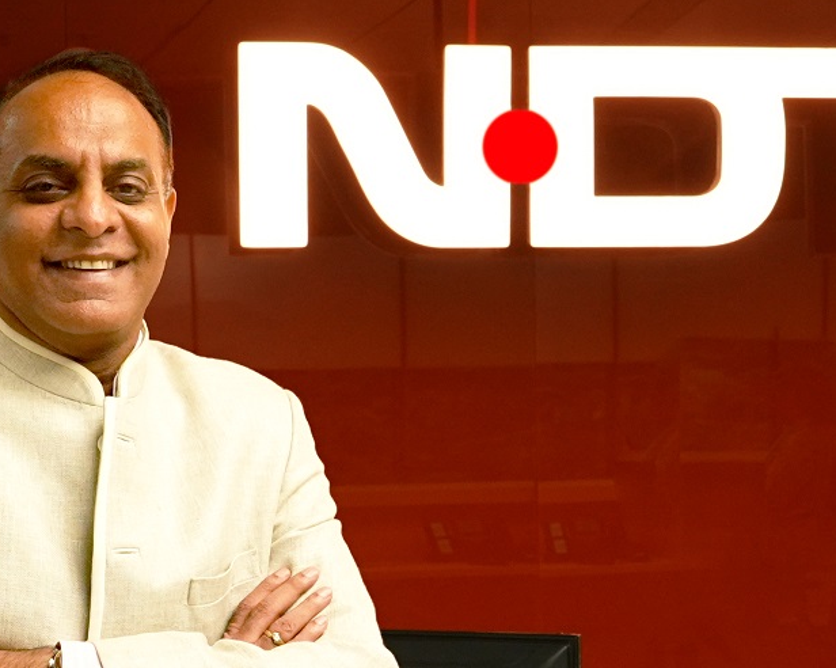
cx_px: 512
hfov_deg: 25.0
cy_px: 546
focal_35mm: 76
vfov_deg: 19.9
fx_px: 1879
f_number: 8
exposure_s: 1/50
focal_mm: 24
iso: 1250
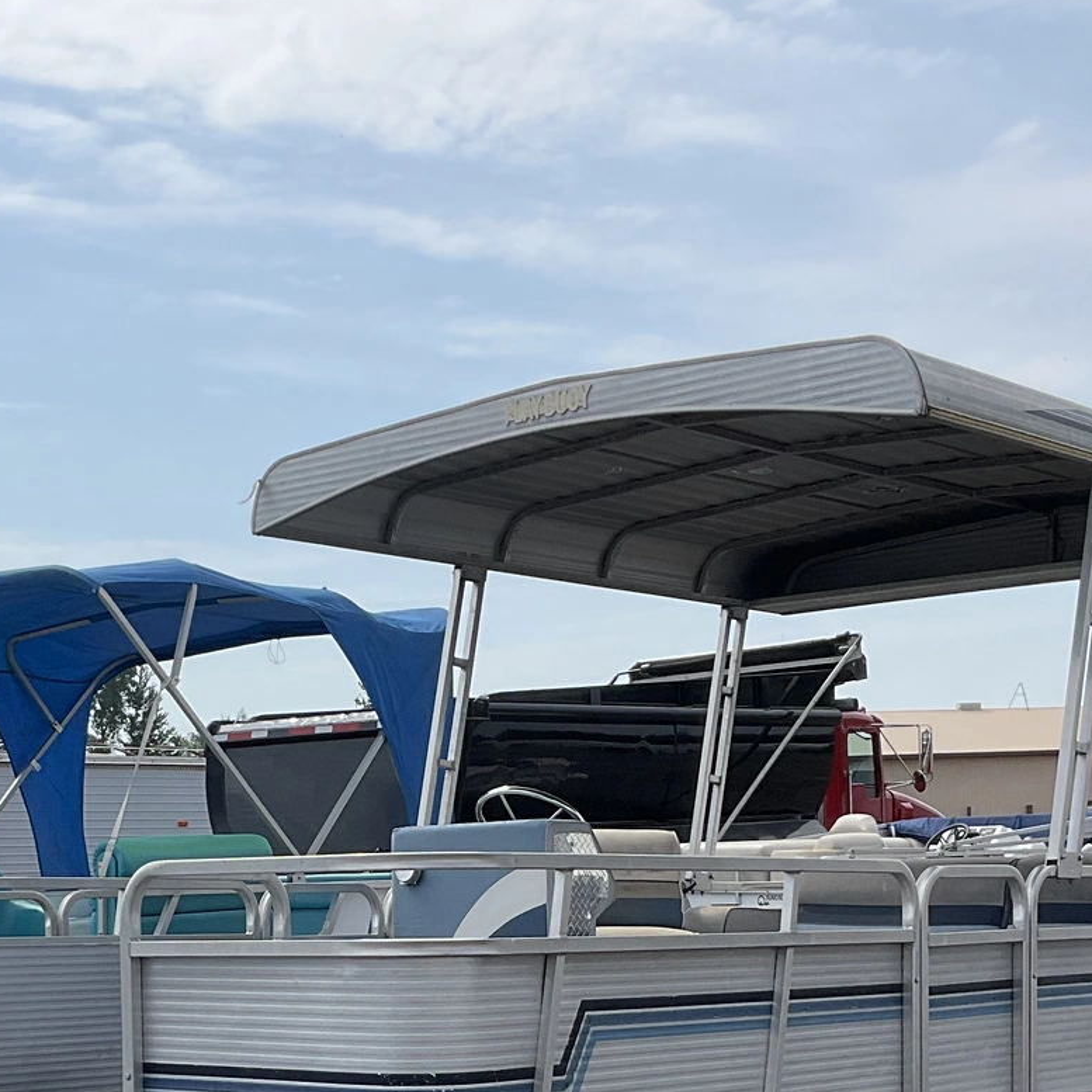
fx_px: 2356
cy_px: 1034
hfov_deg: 25.9
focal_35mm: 66
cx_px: 354
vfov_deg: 25.1
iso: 25
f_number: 1.8
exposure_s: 1/2959
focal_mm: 3
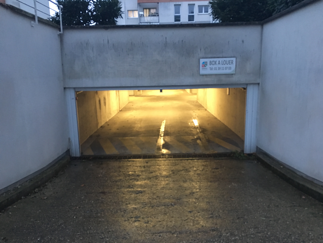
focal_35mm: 29
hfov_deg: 61.7
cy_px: 122
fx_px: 271
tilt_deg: -12.3
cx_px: 162
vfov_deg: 48.2
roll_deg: +0.6
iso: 400
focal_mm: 4.15
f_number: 2.2
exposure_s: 1/17
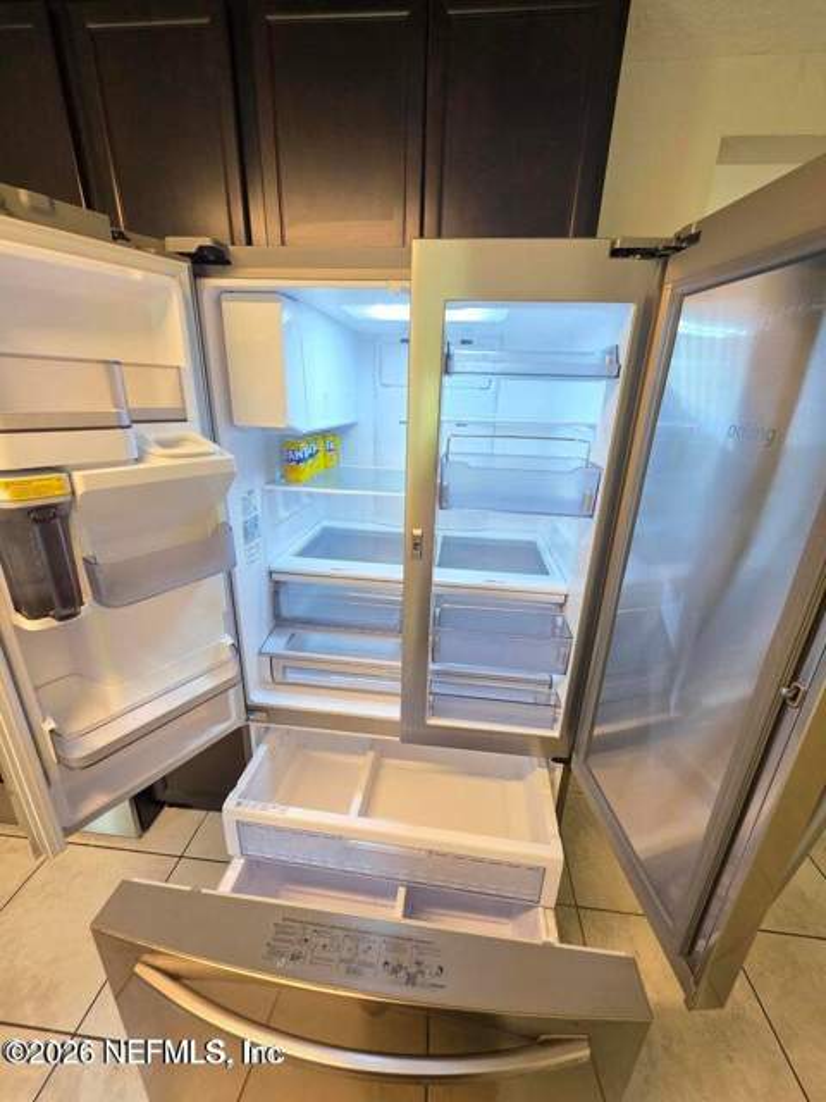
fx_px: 414
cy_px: 551
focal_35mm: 13
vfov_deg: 106.2
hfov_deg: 89.9
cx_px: 413
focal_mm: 2.2
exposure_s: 1/60
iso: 200
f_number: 1.9
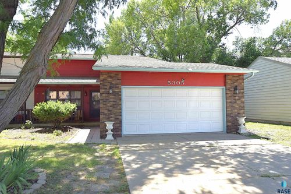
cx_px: 146
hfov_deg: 67.4
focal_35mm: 27
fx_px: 218
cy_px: 97
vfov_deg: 47.9
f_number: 8
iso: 200
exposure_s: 1/250
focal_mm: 18
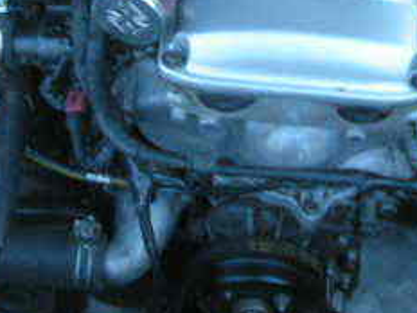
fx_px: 1265
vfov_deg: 13.9
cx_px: 239
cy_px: 20
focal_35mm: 105
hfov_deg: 18.7
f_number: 2.8
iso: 200
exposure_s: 1/20
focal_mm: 5.8
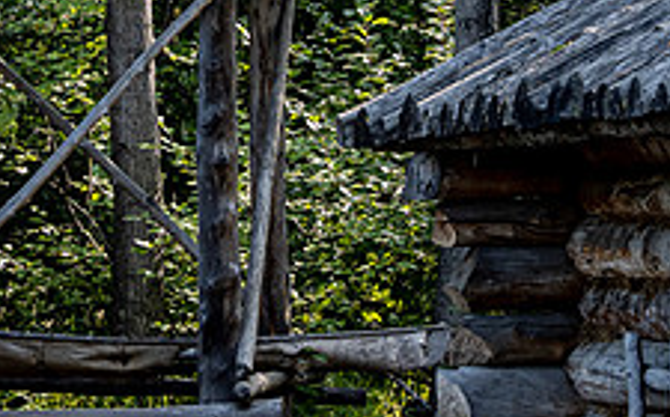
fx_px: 3392
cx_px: 232
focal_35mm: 186
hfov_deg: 11.3
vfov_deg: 7.0
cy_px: 13
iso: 400
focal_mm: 34
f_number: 5.6
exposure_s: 1/160
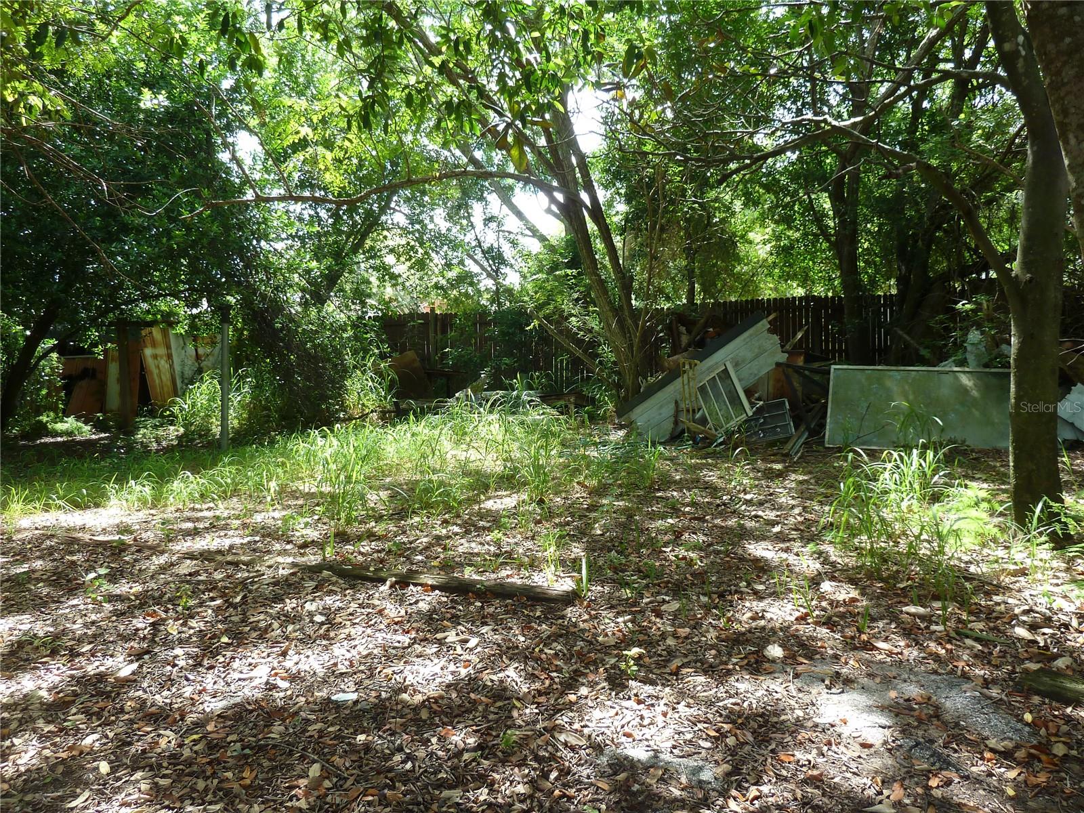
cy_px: 406
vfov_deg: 54.9
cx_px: 542
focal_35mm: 25
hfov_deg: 69.4
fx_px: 783
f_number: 3.3
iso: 80
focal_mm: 4.1
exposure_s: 1/60
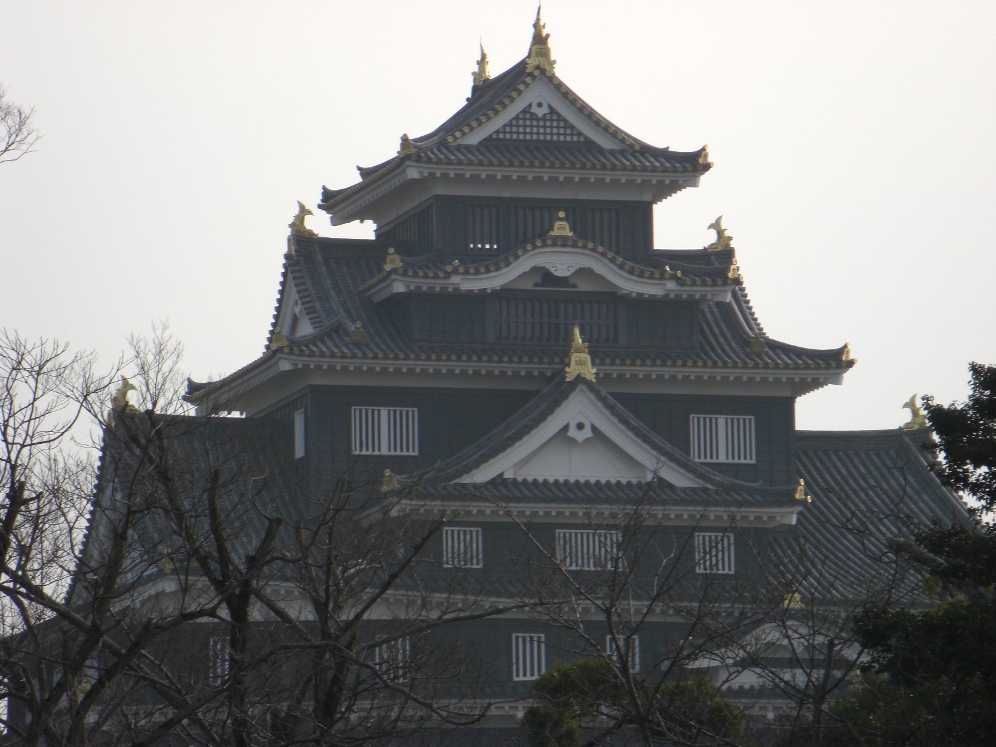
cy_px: 374
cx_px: 498
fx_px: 7654
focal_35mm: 266
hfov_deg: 7.4
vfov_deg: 5.6
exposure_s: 1/500
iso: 100
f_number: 5.3
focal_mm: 44.1
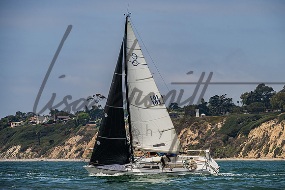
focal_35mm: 217
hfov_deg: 9.5
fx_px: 1720
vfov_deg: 6.3
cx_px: 153
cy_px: 90
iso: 400
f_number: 8
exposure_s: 1/3200
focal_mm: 190
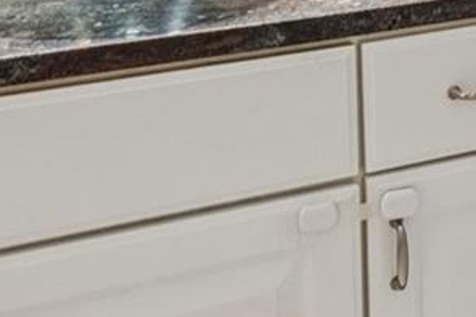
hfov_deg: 20.9
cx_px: 737
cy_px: -270
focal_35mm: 81
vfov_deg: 14.6
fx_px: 1070
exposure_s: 1/6
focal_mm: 10
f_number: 8
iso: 400
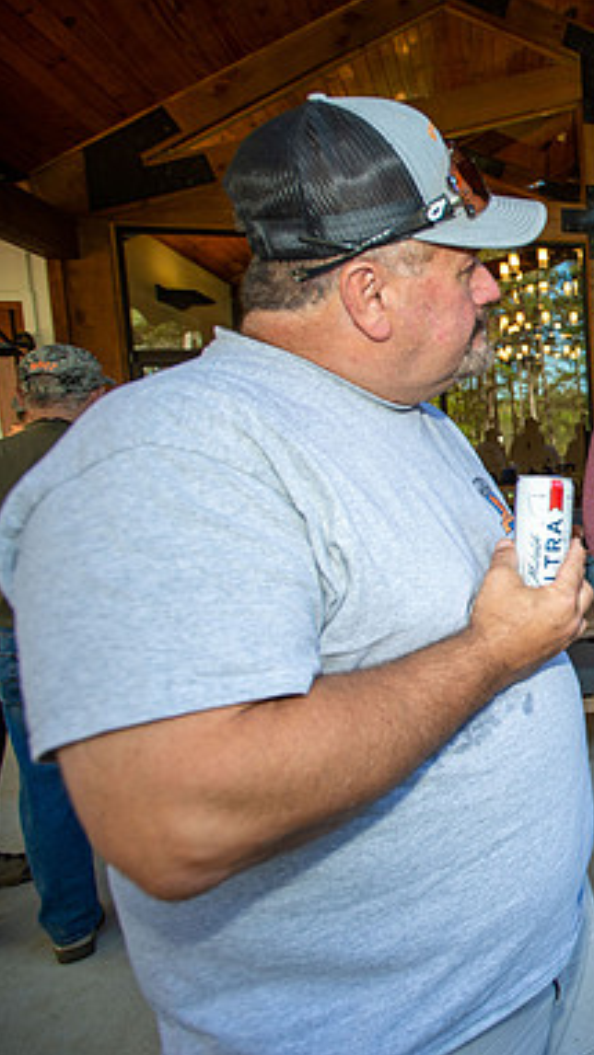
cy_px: 528
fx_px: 756
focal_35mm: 27
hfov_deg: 32.2
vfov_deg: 69.9
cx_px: 776
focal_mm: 17
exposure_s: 1/200
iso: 250
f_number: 4
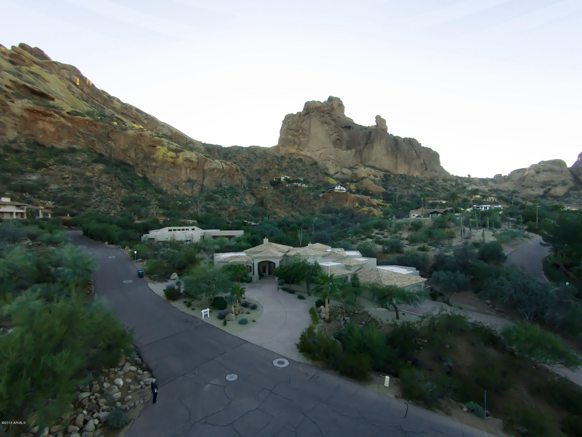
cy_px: 218
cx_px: 291
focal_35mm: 30
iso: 100
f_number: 2.8
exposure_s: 1/350
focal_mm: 5
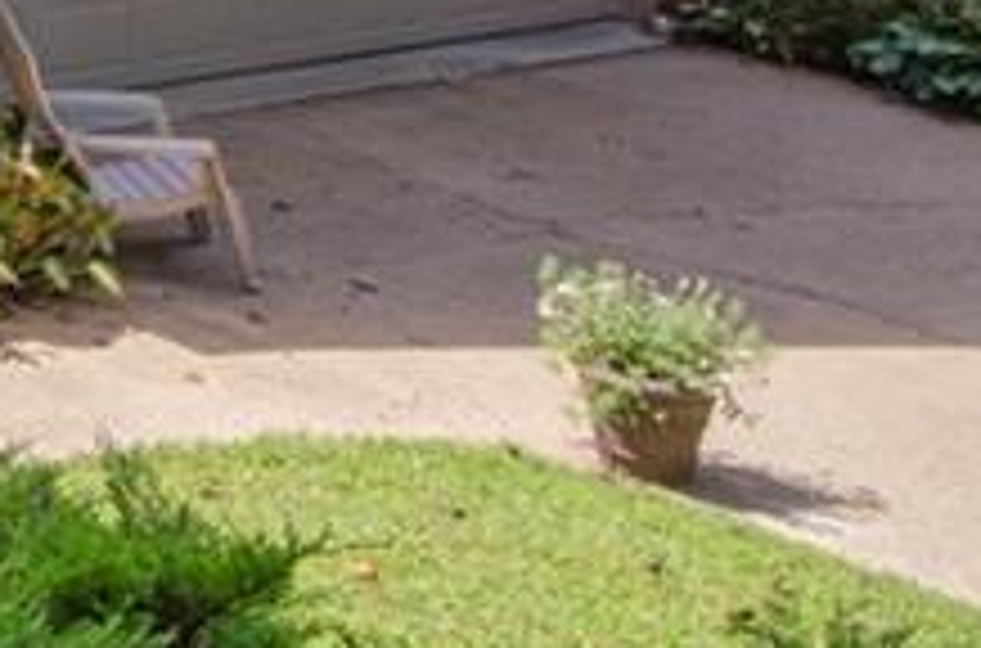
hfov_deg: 17.4
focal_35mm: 77
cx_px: -1062
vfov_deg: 15.9
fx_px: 2102
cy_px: -367
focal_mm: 11
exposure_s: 1/30
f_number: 13
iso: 100
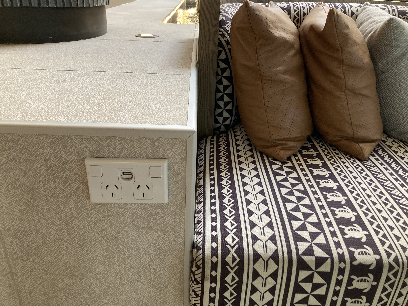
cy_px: 153
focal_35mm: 28
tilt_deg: -25.6
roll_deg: -2.7
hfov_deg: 63.4
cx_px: 204
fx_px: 330
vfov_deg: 49.7
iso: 160
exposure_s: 1/50
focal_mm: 3.99
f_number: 1.8
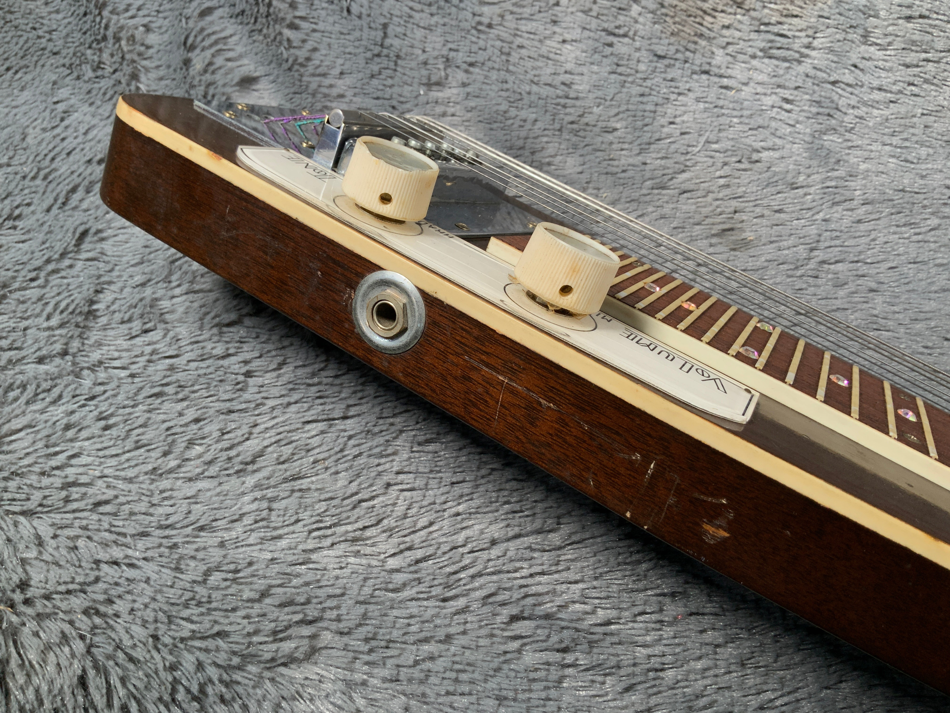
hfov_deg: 61.7
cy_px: 356
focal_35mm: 29
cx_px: 475
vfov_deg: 48.2
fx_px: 796
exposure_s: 1/104
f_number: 1.8
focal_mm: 3
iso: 32
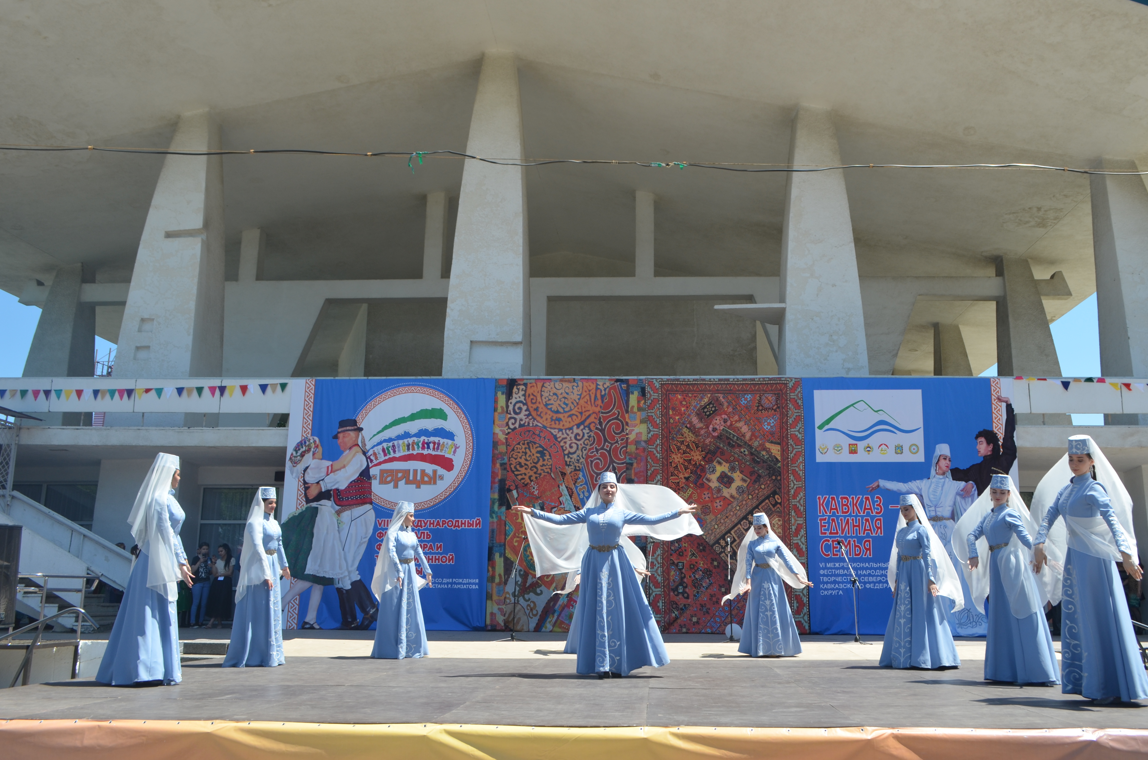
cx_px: 610
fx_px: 1018
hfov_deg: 58.8
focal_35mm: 32
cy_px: 356
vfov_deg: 40.9
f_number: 8
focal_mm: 20
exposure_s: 1/250
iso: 160
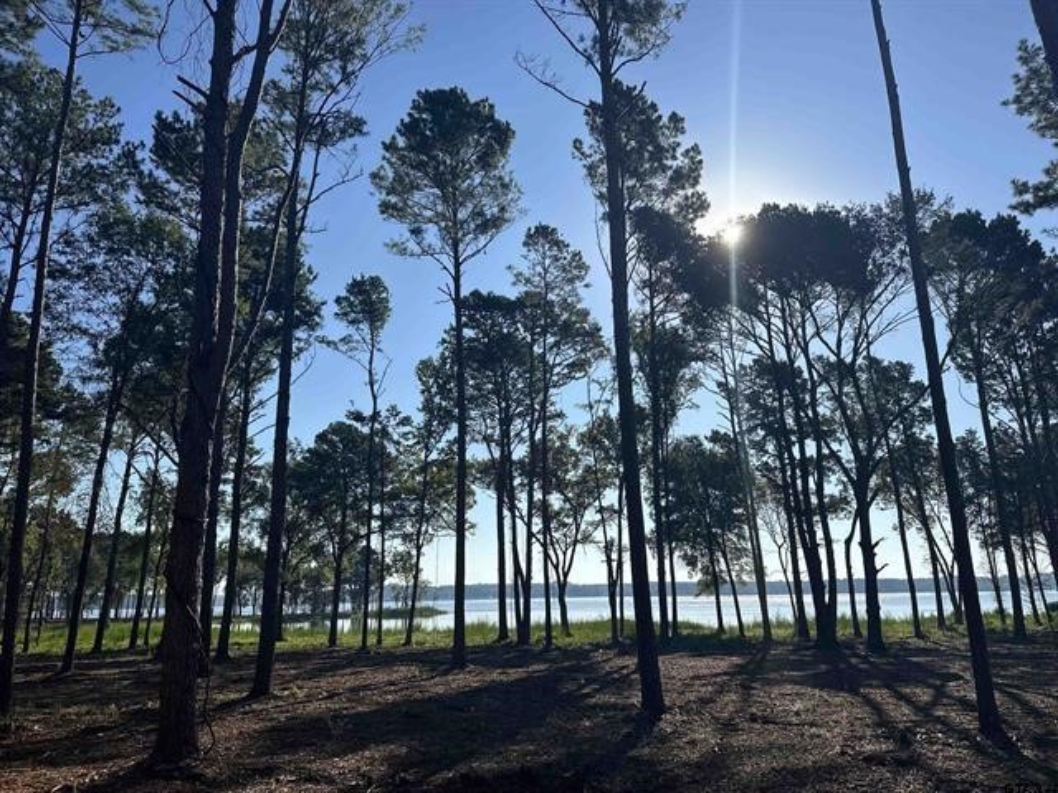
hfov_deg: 71.6
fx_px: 734
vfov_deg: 56.8
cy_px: 396
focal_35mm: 24
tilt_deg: +14.3
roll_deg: +1.8
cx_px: 529
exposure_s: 1/7042
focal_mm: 6.86
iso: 80
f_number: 1.78
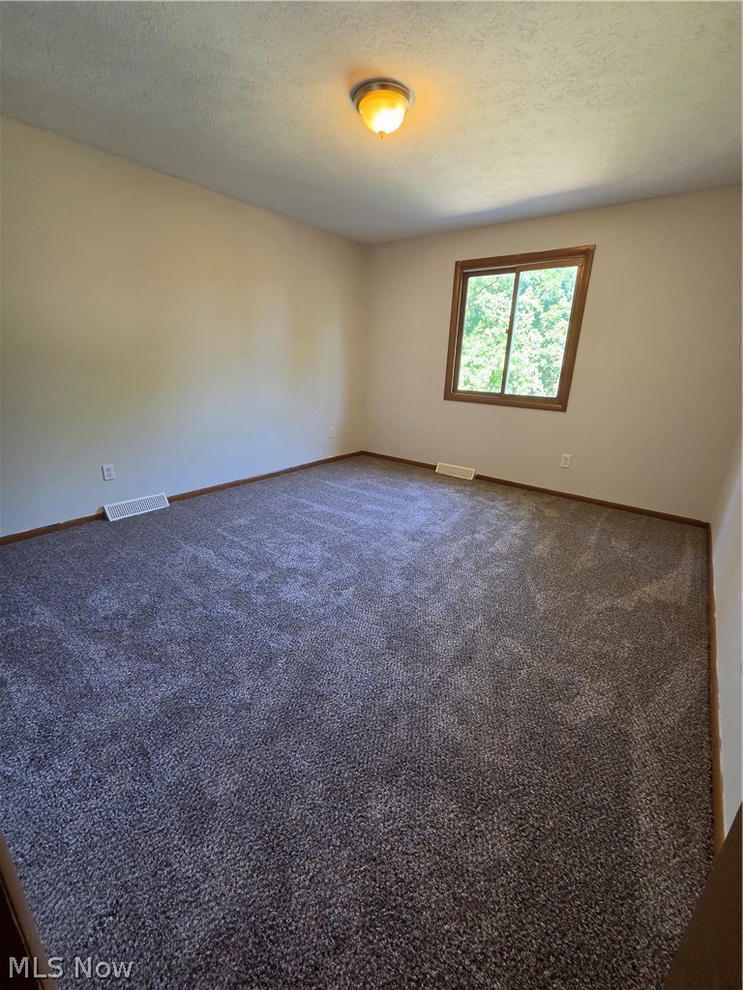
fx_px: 372
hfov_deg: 89.9
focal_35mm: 13
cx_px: 372
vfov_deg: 106.2
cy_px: 495
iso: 250
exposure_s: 1/60
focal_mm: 2.2
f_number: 2.2
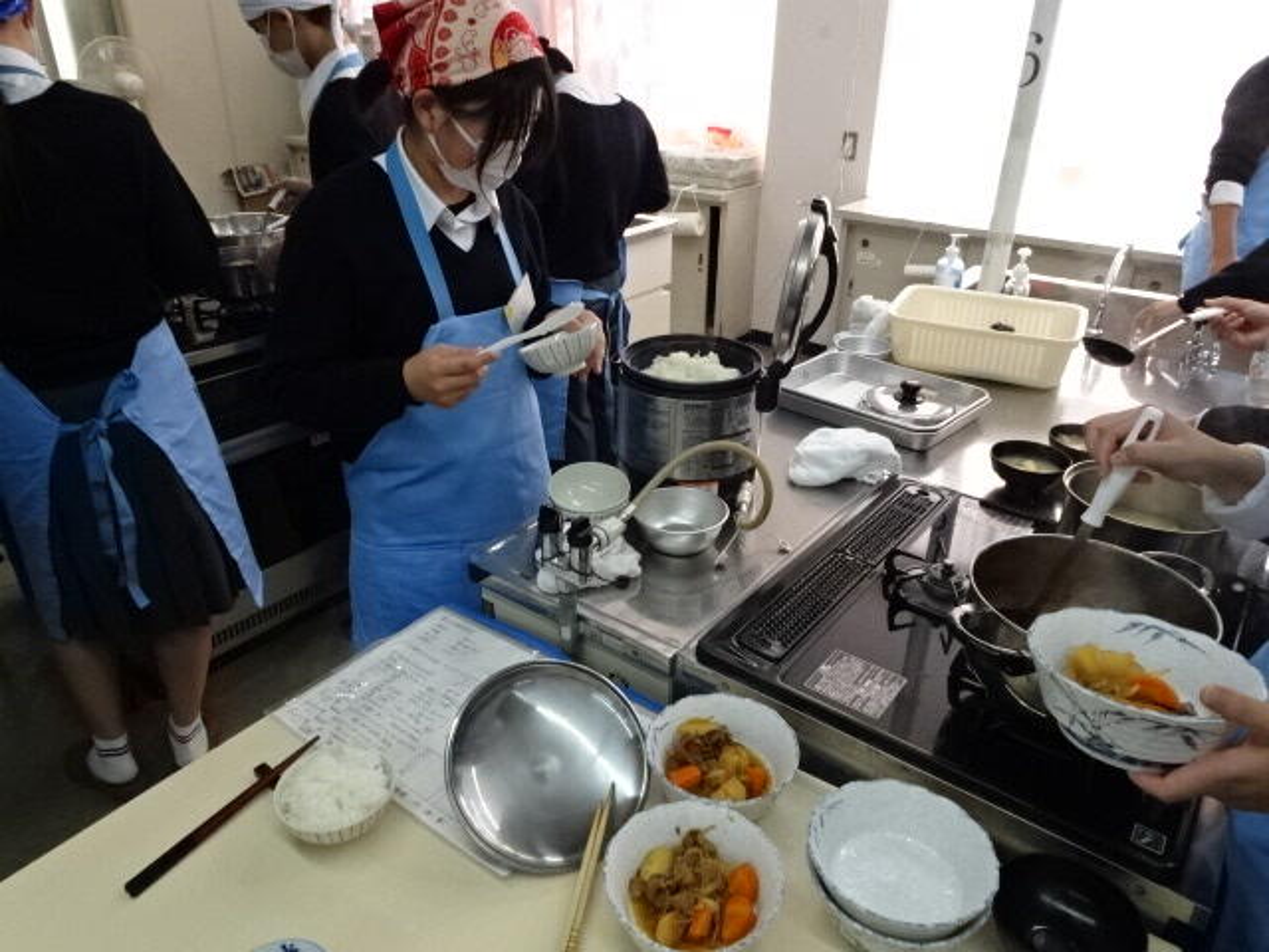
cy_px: 476
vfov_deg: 56.8
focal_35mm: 24
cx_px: 634
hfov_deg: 71.6
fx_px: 880
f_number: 3.5
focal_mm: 4.1
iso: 800
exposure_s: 1/250
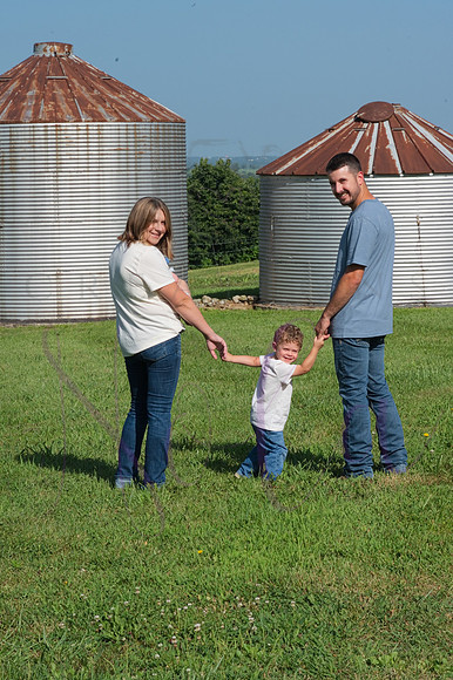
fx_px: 1965
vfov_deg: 19.7
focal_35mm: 104
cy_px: 340
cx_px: 226
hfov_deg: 13.1
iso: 400
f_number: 18
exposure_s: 1/320
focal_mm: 104
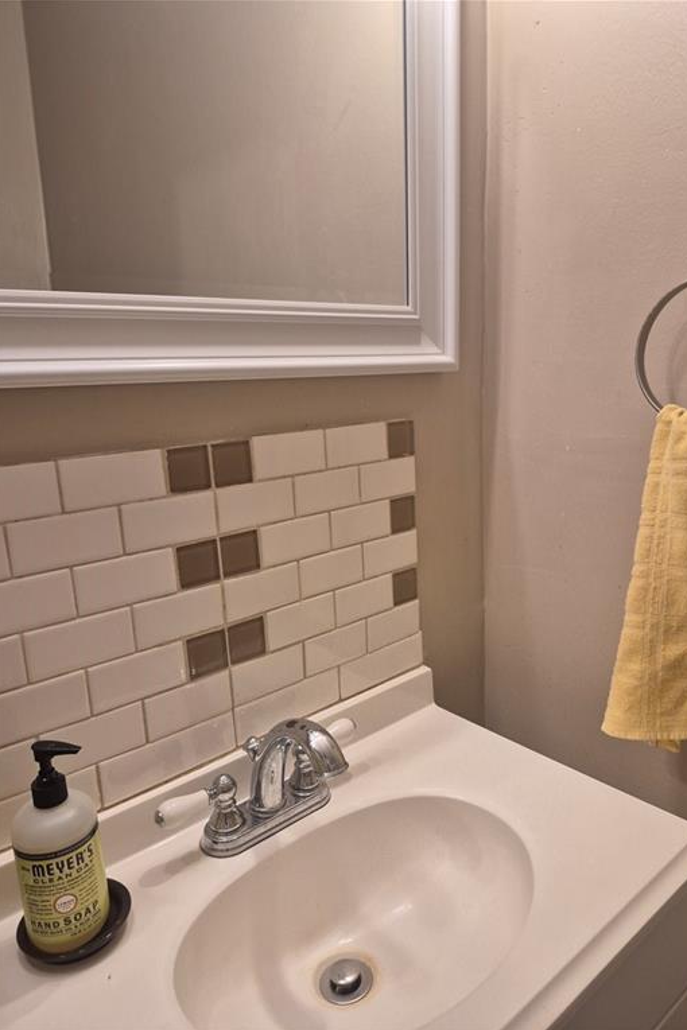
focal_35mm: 24
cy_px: 516
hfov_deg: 53.0
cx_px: 381
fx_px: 687
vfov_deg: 73.7
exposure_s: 1/120
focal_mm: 5.4
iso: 160
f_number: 1.8
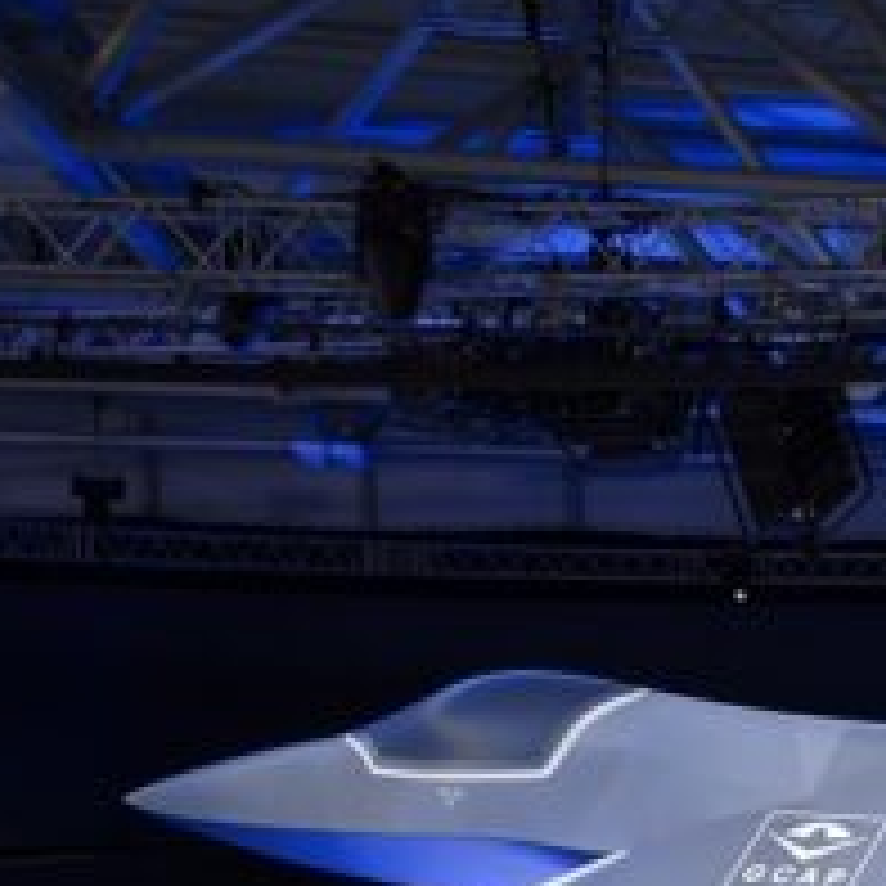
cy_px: 904
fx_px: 2230
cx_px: 1262
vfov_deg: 21.6
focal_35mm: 77
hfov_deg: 19.9
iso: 800
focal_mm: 29
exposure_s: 1/13
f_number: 8
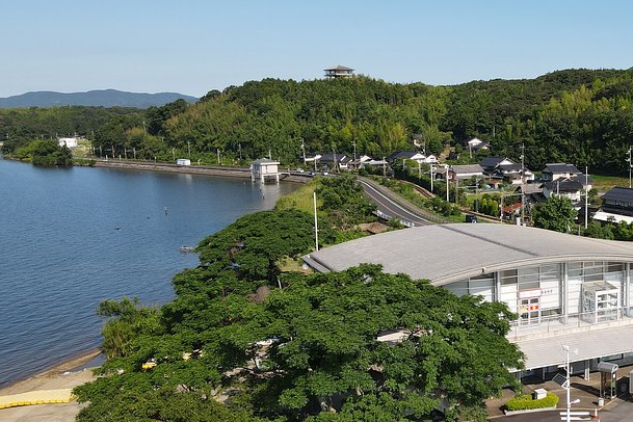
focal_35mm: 42
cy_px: 271
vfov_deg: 31.7
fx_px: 738
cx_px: 523
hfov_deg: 43.8
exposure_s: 1/640
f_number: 2.8
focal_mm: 4.5
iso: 100
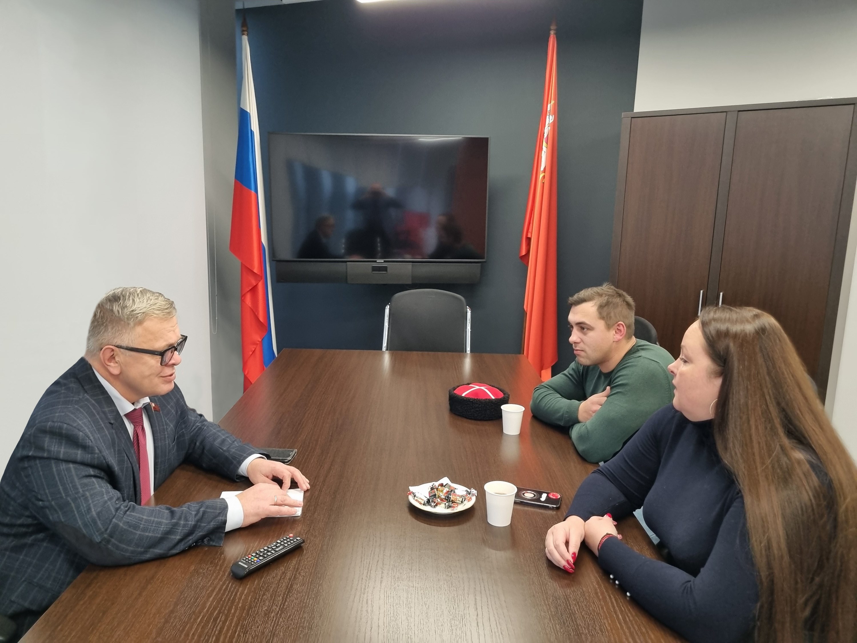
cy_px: 322
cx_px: 428
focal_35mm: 26
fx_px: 644
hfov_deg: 67.3
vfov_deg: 53.1
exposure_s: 1/100
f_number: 1.8
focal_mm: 5.4
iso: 250
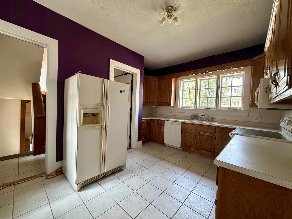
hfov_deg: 102.1
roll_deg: -1.9
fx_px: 118
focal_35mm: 14
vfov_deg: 85.7
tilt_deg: -1.6
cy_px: 110
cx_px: 146
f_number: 2.2
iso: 320
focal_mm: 2.22
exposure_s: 1/71
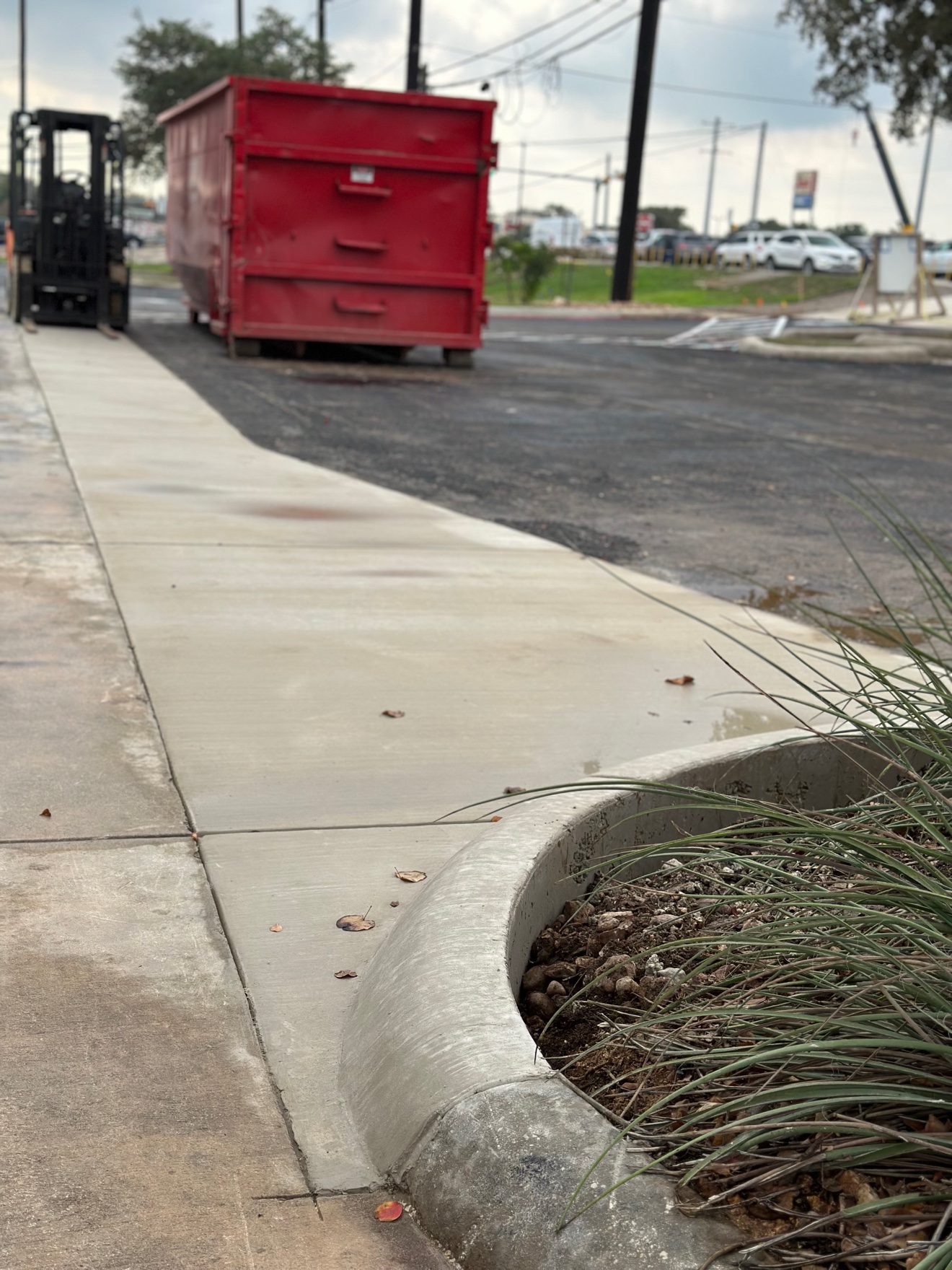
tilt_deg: -13.0
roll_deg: -3.5
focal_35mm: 48
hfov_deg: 30.3
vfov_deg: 39.7
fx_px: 1760
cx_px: 476
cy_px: 635
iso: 80
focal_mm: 6.86
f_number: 1.78
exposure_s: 1/2597
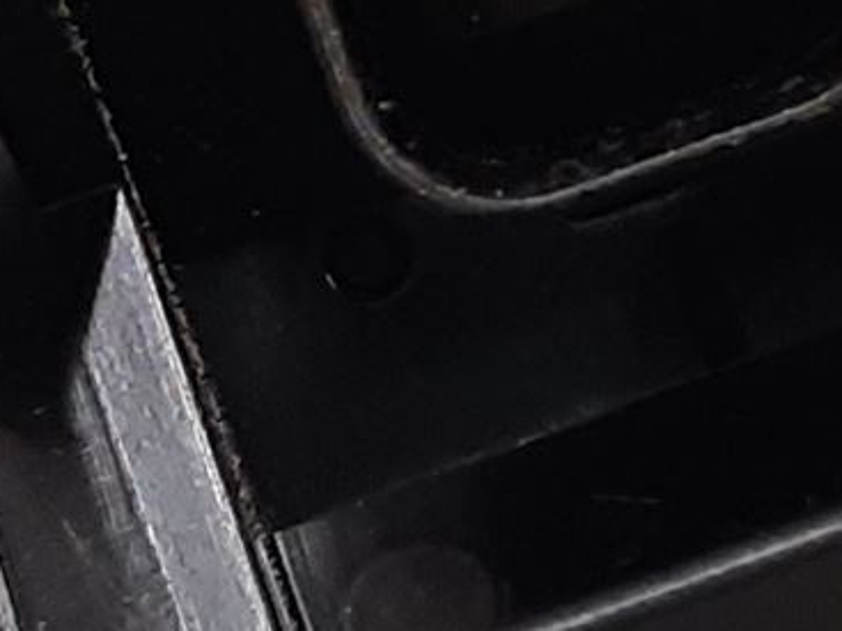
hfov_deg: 13.6
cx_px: 424
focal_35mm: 145
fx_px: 3526
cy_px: 163
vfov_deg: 10.2
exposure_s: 1/50
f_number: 1.7
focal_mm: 3.93
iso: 200
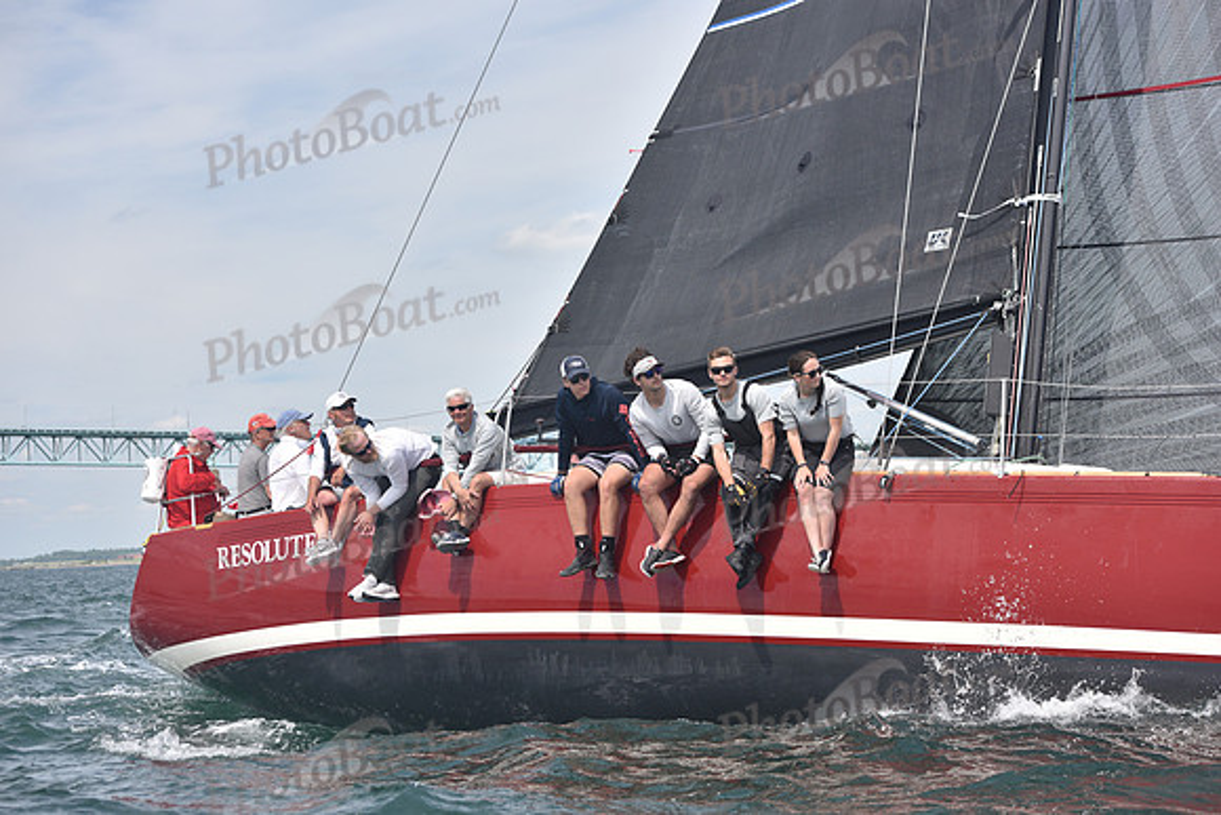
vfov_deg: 16.1
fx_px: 2883
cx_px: 610
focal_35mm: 85
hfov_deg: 23.9
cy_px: 408
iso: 320
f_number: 5
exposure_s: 1/800
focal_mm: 85
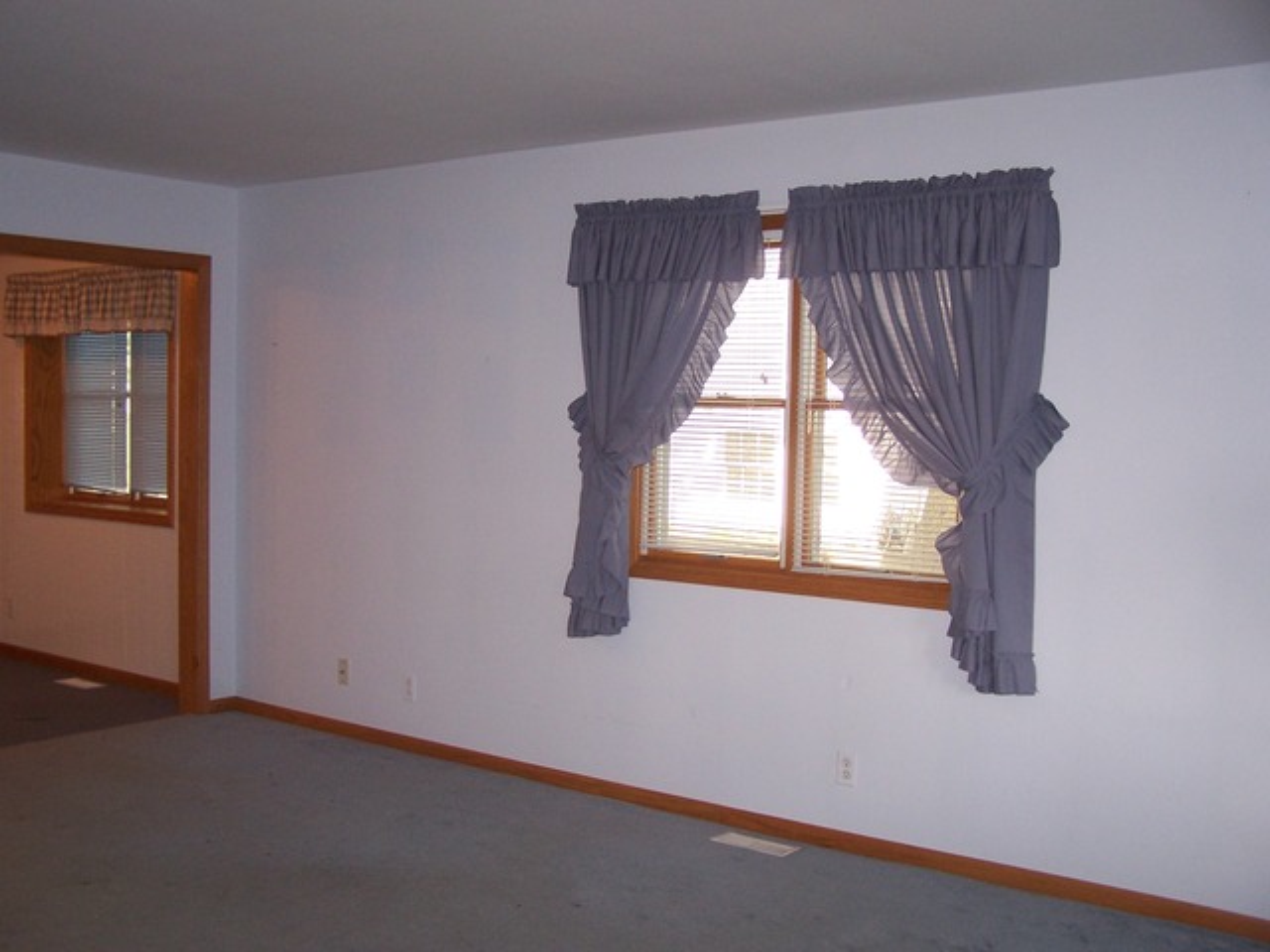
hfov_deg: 49.0
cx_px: 635
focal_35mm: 38
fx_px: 1394
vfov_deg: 37.7
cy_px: 476
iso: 140
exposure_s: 1/60
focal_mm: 6.3
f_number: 2.8
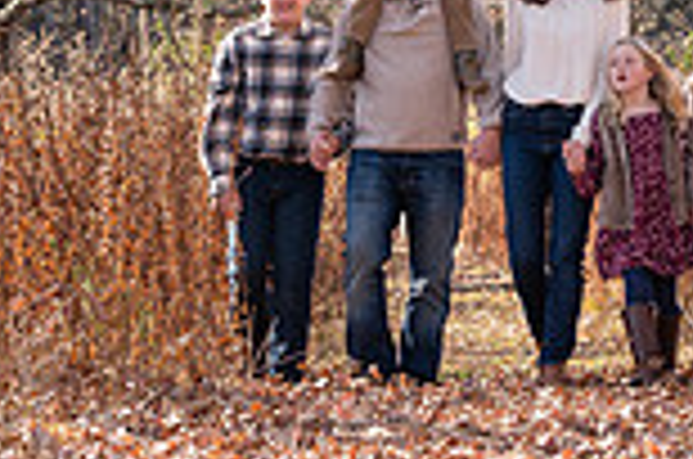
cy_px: 16
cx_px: 536
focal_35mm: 321
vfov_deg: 4.3
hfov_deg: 6.4
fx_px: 6166
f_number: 6.3
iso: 250
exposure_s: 1/250
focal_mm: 85
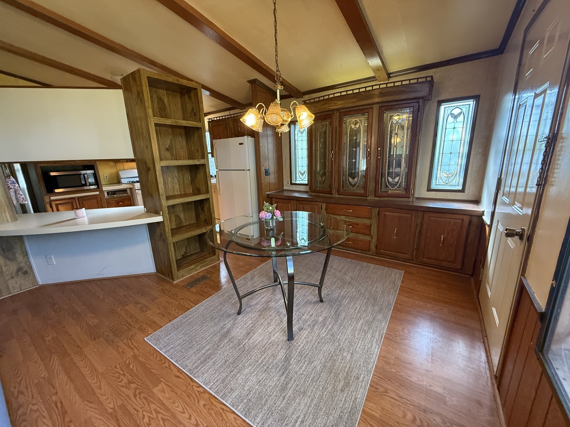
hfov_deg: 102.1
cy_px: 214
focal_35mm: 14
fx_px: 231
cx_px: 285
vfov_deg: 85.7
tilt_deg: -13.1
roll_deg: +2.4
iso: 400
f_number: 2.2
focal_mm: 2.22
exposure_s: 1/60
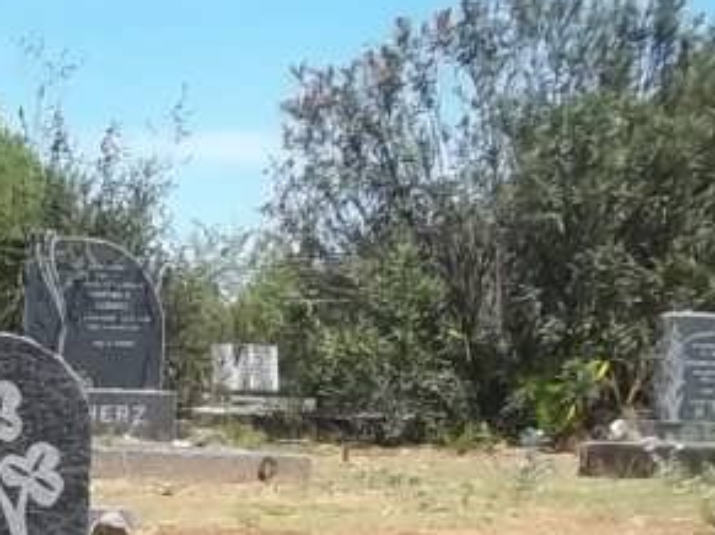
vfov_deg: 10.7
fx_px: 2725
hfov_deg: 14.0
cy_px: 896
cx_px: -349
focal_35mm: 132
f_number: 5.5
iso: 80
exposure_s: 1/320
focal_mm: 5.7
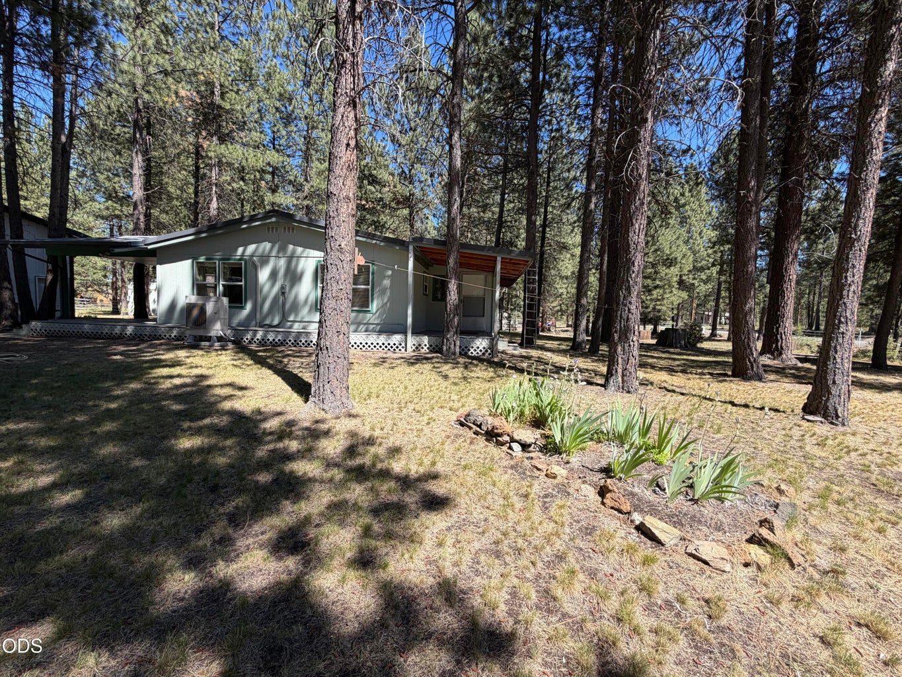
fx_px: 365
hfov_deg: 102.1
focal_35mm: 14
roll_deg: -1.2
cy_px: 338
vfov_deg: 85.7
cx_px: 451
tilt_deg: -3.8
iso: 40
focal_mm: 2.22
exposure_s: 1/638
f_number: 2.2
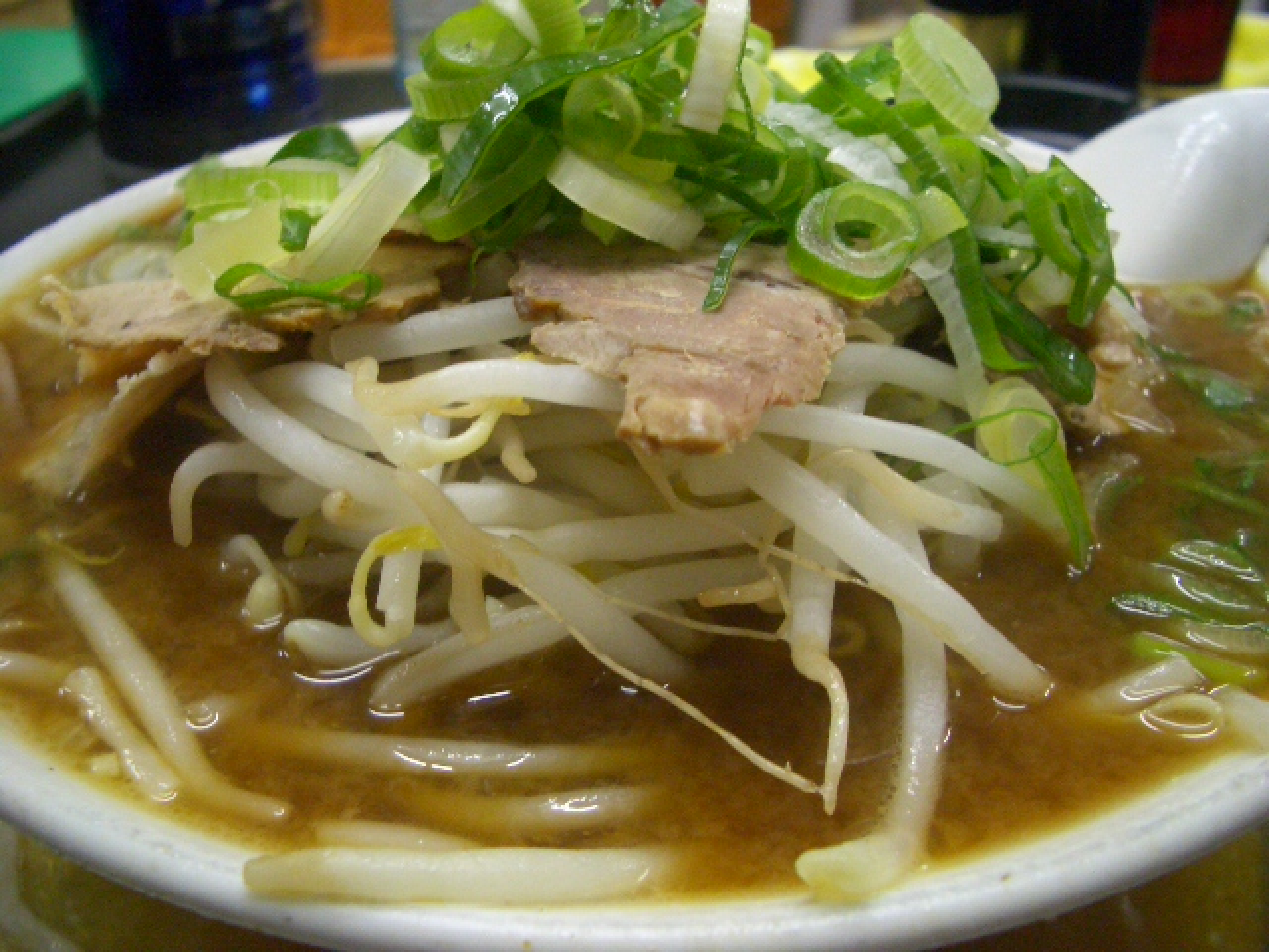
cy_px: 476
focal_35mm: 35
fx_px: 1283
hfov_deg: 52.6
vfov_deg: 40.7
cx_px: 634
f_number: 2.6
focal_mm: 5.8
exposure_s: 1/30
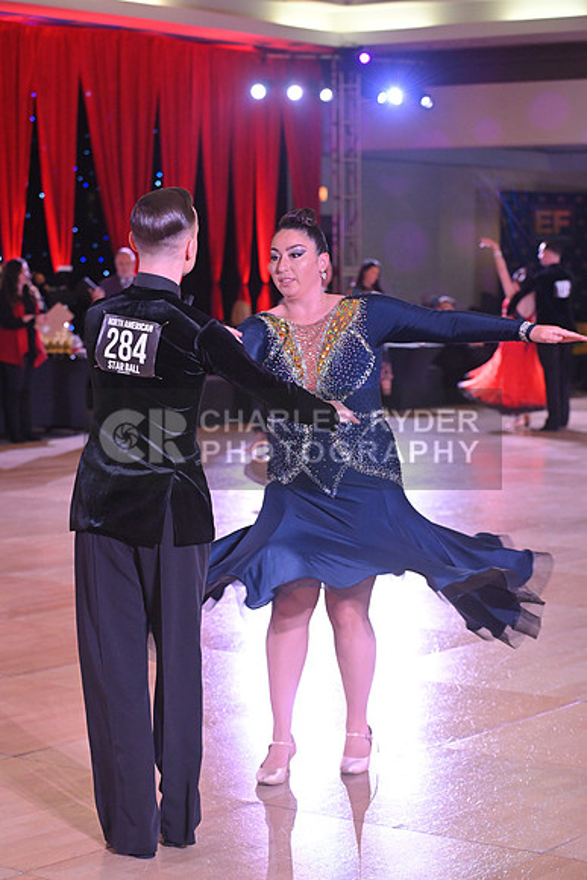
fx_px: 2102
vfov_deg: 23.6
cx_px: 294
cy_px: 440
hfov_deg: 15.9
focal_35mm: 86
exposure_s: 1/320
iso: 3200
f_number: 5
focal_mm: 86
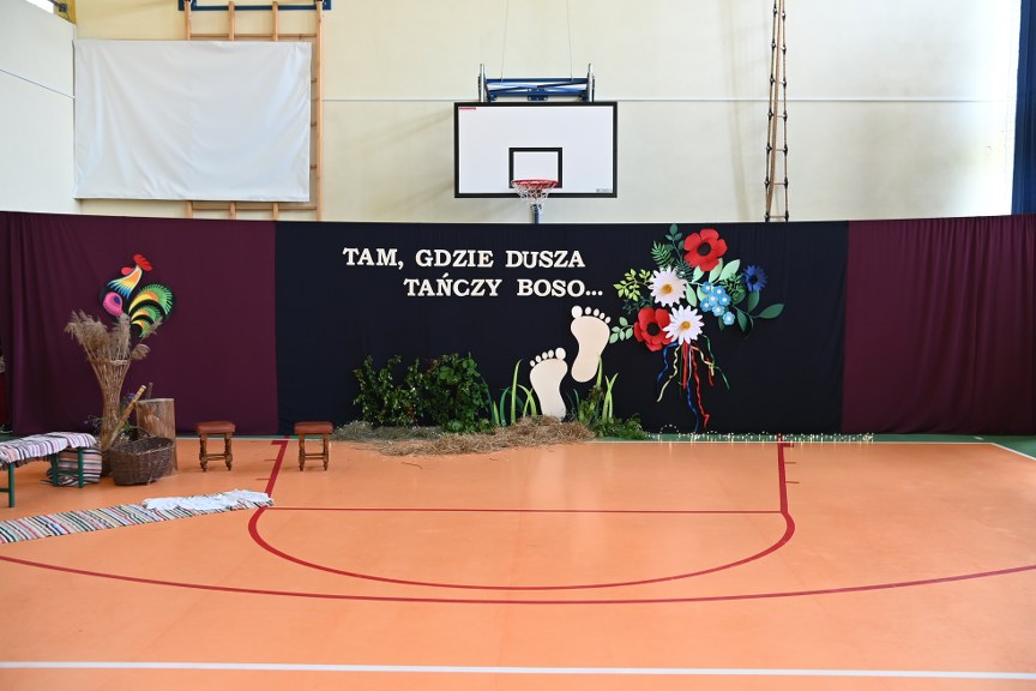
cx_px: 518
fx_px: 978
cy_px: 346
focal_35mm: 34
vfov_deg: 38.9
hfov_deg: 55.8
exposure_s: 1/125
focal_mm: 23
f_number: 2.8
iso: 560
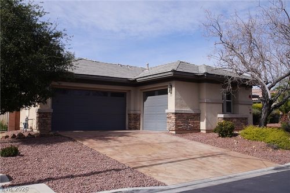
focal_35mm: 34
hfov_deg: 55.1
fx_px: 278
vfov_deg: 38.3
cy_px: 96
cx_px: 145
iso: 100
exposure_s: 1/800
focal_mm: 23
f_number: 5
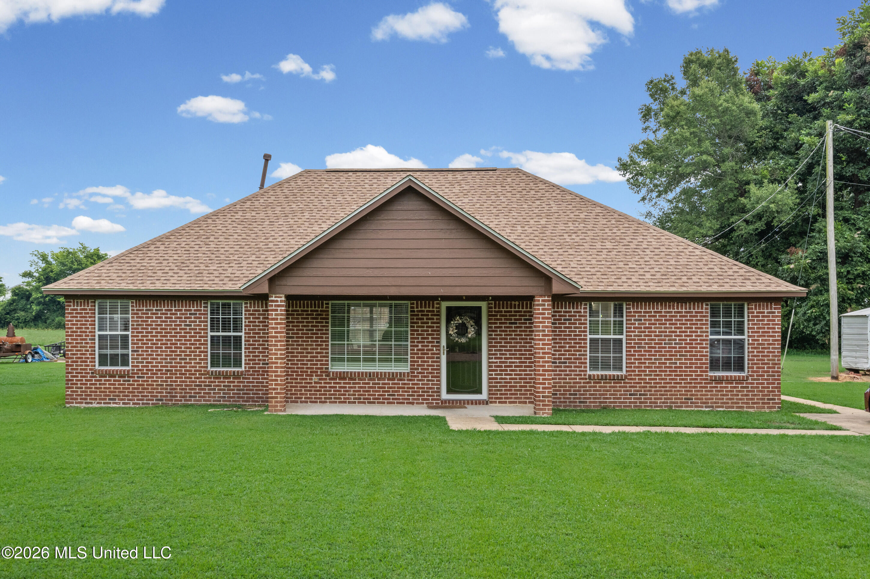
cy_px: 290
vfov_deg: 37.8
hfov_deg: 54.4
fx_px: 846
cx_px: 435
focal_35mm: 35
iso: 1000
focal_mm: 35
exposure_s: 1/350
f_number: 9.5
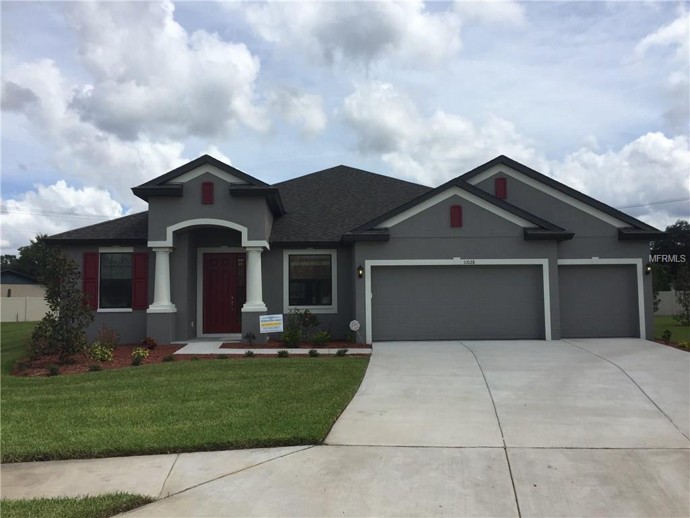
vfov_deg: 48.2
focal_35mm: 29
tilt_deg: +4.1
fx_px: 578
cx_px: 345
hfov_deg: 61.7
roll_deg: +0.1
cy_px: 259
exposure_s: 1/3049
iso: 32
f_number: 2.2
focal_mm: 4.15
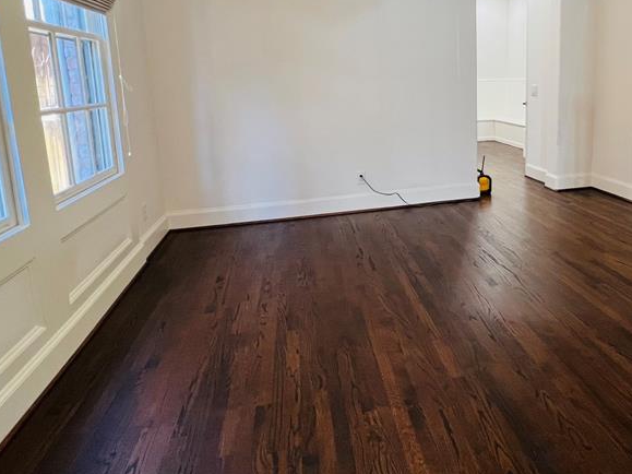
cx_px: 426
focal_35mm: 23
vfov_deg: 57.1
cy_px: 145
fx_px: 420
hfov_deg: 71.6
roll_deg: +1.2
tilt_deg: -9.1
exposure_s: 1/60
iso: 200
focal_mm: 1.57
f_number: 1.8
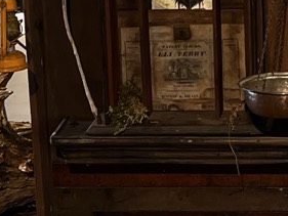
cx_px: 370
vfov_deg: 9.7
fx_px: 1232
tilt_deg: -2.9
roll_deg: +0.7
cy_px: -116
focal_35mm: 148
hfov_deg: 12.9
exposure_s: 1/120
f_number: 1.5
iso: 125
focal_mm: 5.7
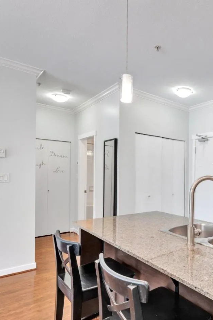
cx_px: 180
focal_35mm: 25
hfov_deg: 47.5
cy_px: 172
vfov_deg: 71.3
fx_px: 222
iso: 400
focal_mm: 14.6
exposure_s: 1/20
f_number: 8
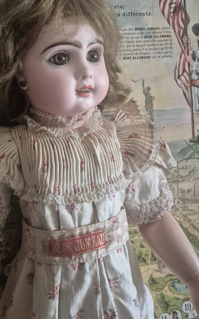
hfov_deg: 36.8
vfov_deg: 56.3
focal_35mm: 34
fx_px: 295
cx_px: 61
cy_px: 127
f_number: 1.8
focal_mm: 5.4
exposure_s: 1/100
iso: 2000
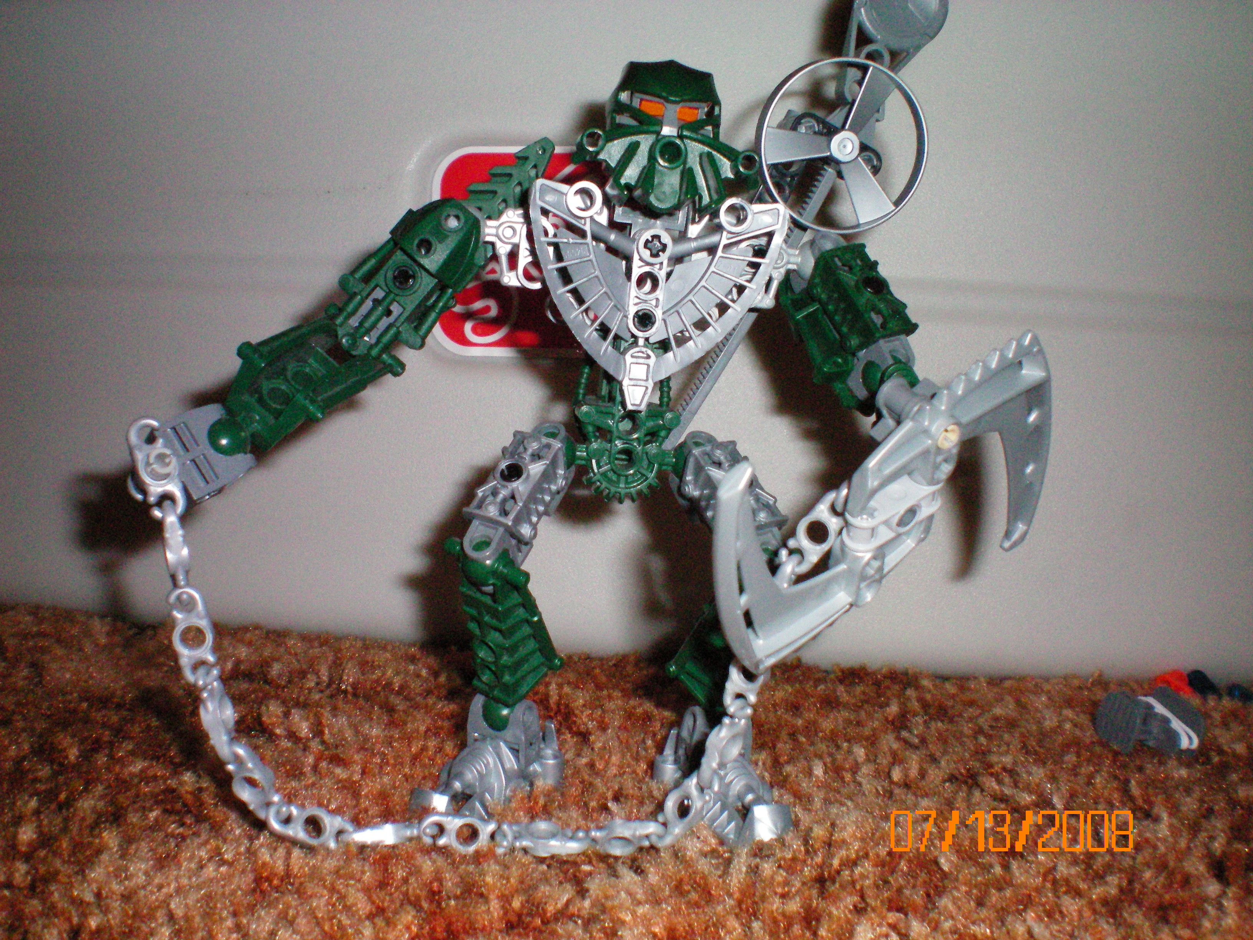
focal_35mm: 38
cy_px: 470
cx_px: 626
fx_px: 1375
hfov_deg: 49.0
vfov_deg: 37.7
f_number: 4.6
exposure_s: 1/60
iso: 400
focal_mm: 6.3
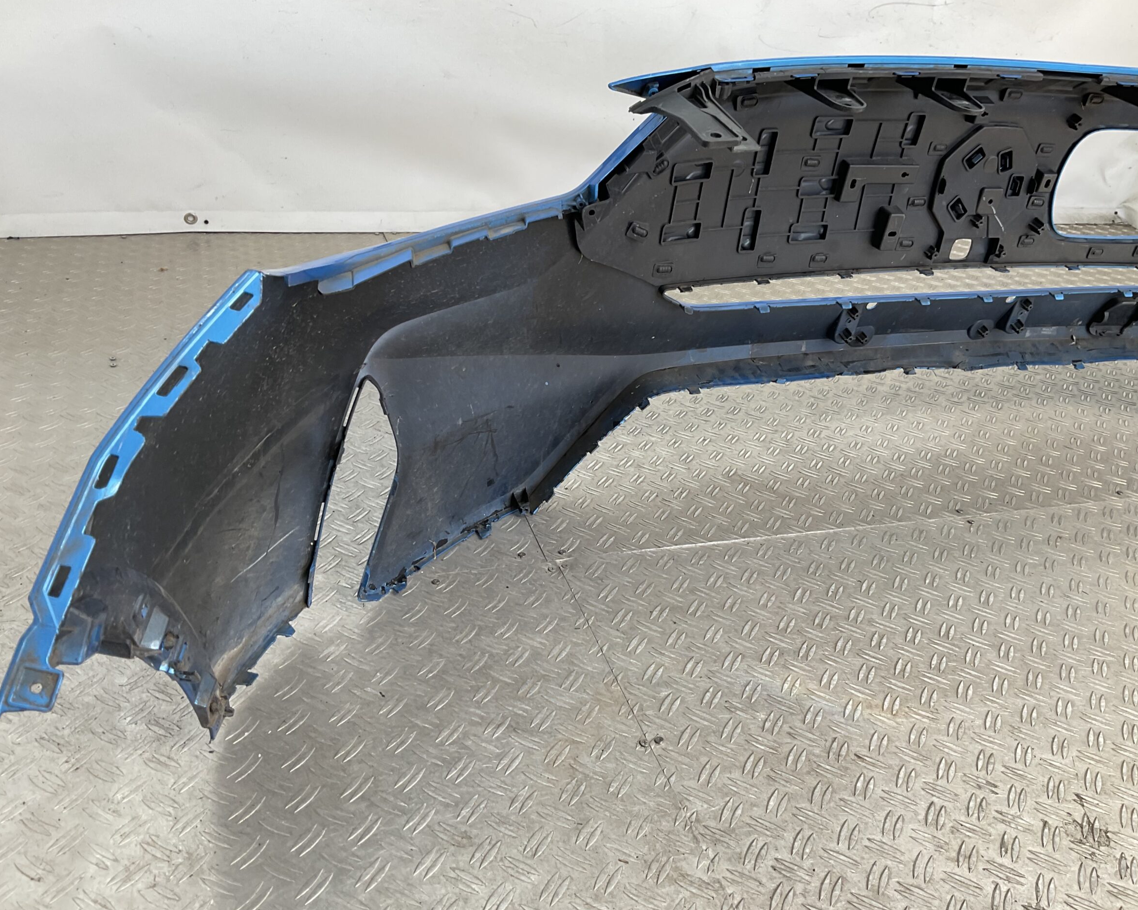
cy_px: 455
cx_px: 590
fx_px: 1044
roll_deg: -9.4
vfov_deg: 47.1
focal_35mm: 31
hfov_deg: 57.2
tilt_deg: -27.3
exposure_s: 1/120
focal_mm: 3
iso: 20
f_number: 1.8
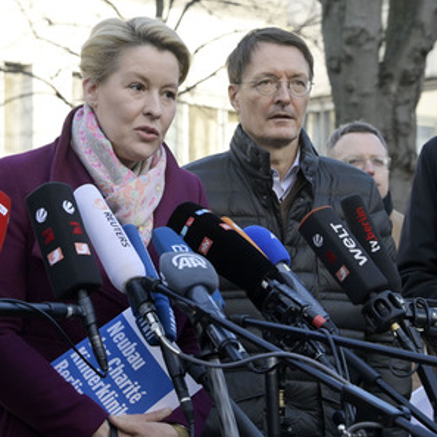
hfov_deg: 13.5
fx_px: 1842
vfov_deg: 13.5
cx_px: 223
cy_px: 219
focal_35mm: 129
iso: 4000
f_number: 8
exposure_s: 1/1000
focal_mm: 100
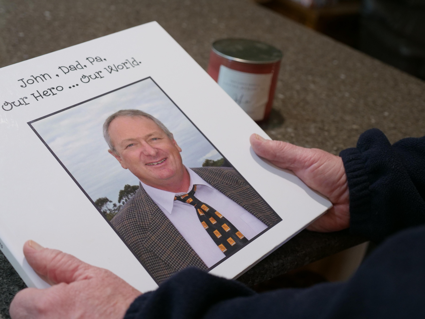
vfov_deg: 28.0
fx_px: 638
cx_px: 212
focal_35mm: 52
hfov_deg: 36.8
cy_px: 160
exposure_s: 1/60
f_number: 2.8
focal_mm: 26
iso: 800
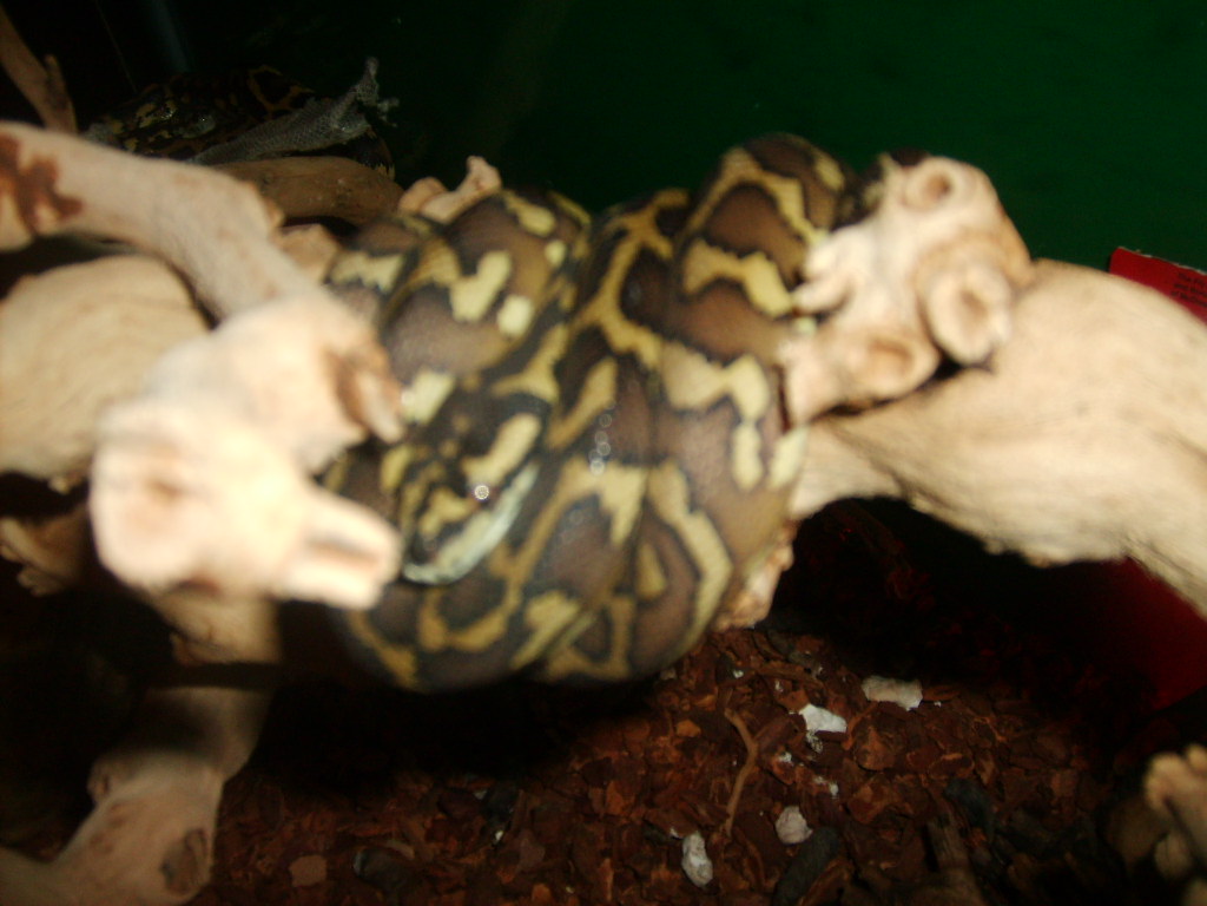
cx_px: 604
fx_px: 1220
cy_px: 453
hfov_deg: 52.6
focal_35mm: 35
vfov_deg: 40.7
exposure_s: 1/45
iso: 100
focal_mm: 5.8
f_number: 2.8
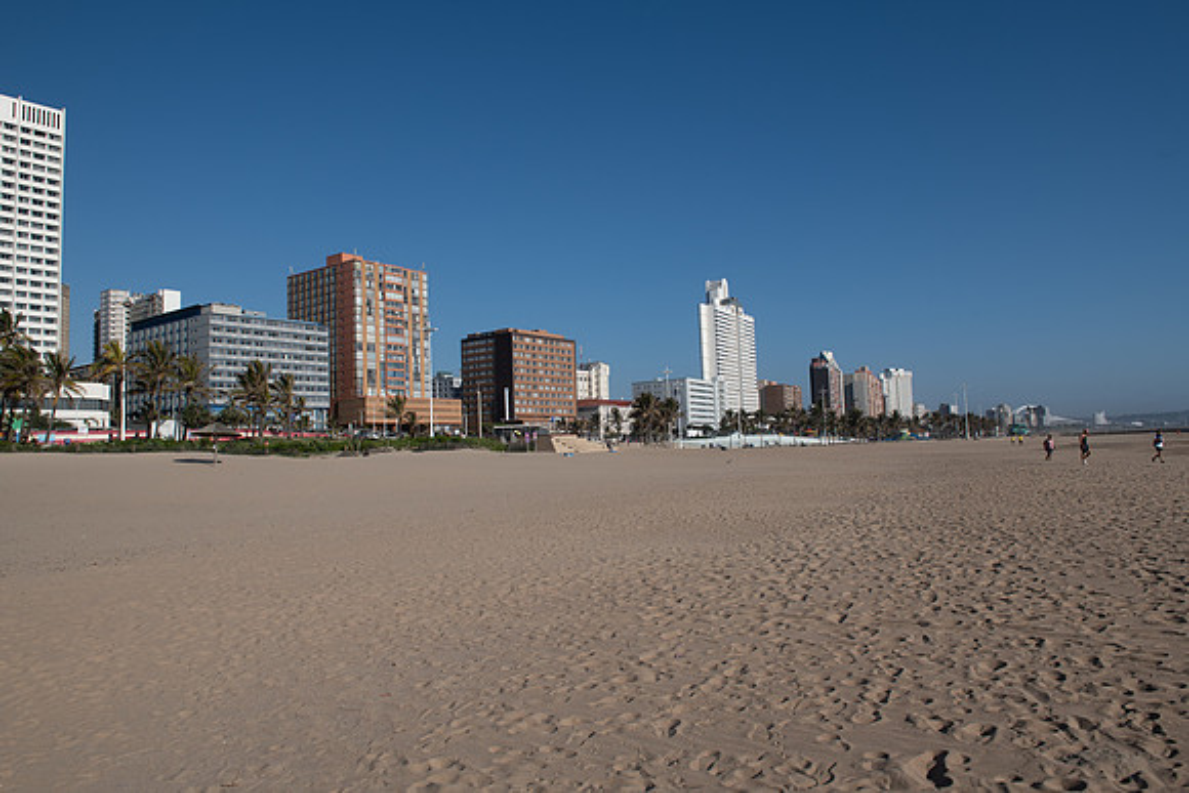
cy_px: 396
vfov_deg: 53.2
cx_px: 594
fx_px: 793
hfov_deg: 73.7
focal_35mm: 24
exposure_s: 1/500
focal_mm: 24
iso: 125
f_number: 9
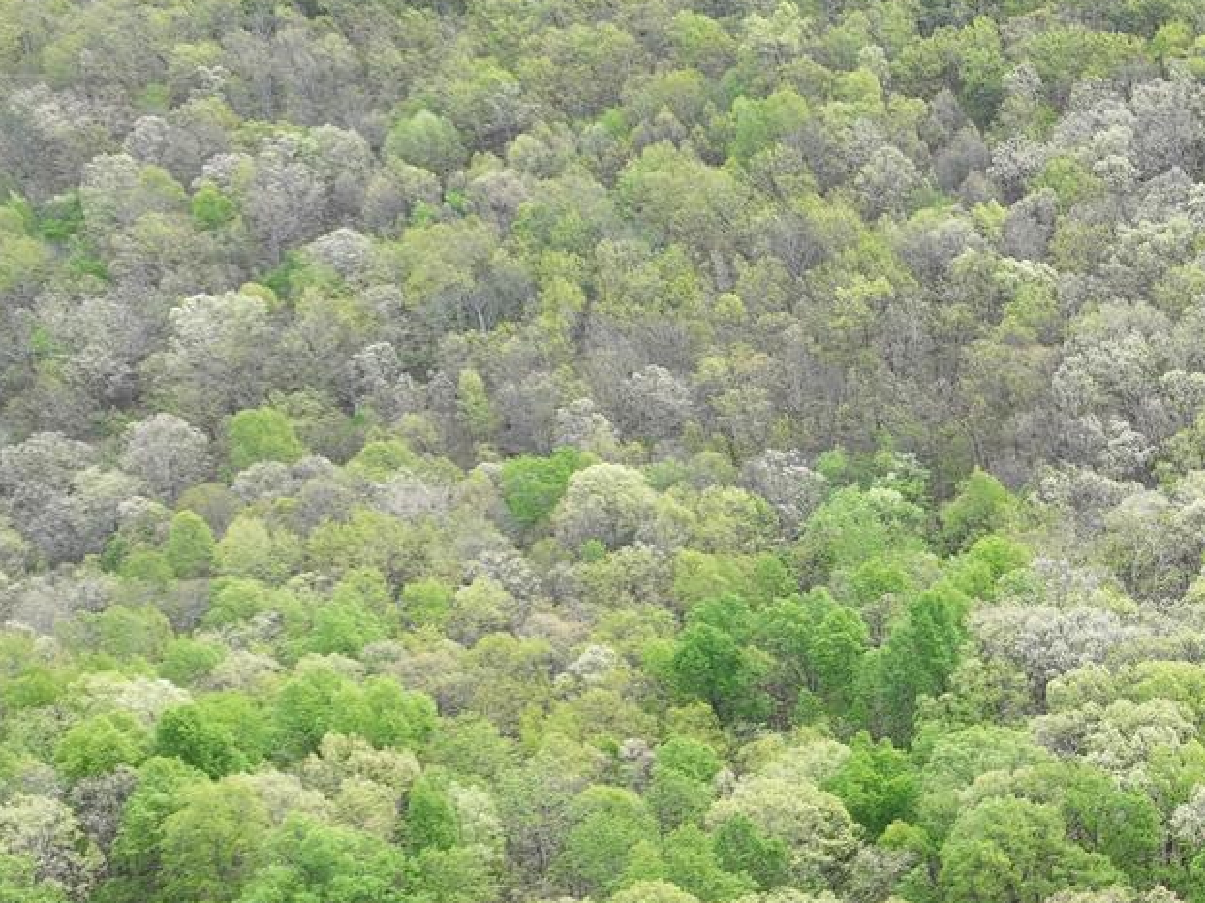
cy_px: 775
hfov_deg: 23.2
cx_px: 1325
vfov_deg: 18.4
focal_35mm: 79
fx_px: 2749
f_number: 2.8
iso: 150
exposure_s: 1/320
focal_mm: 12.29
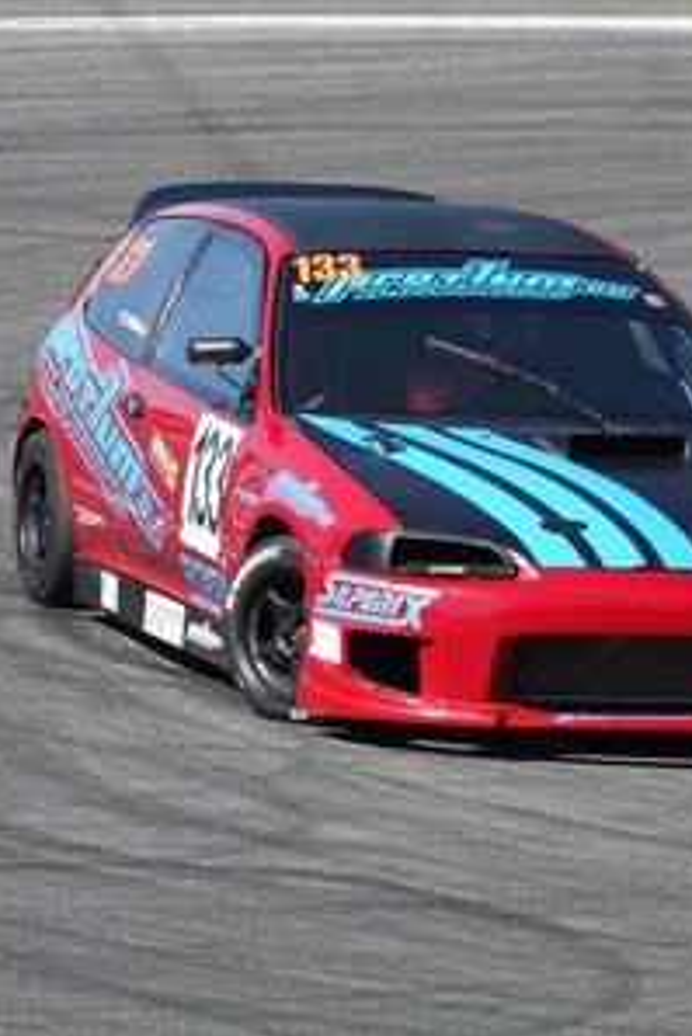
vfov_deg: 6.0
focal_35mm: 346
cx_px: 410
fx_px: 9964
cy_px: 518
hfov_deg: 4.0
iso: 125
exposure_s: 1/800
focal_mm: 83.9
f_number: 4
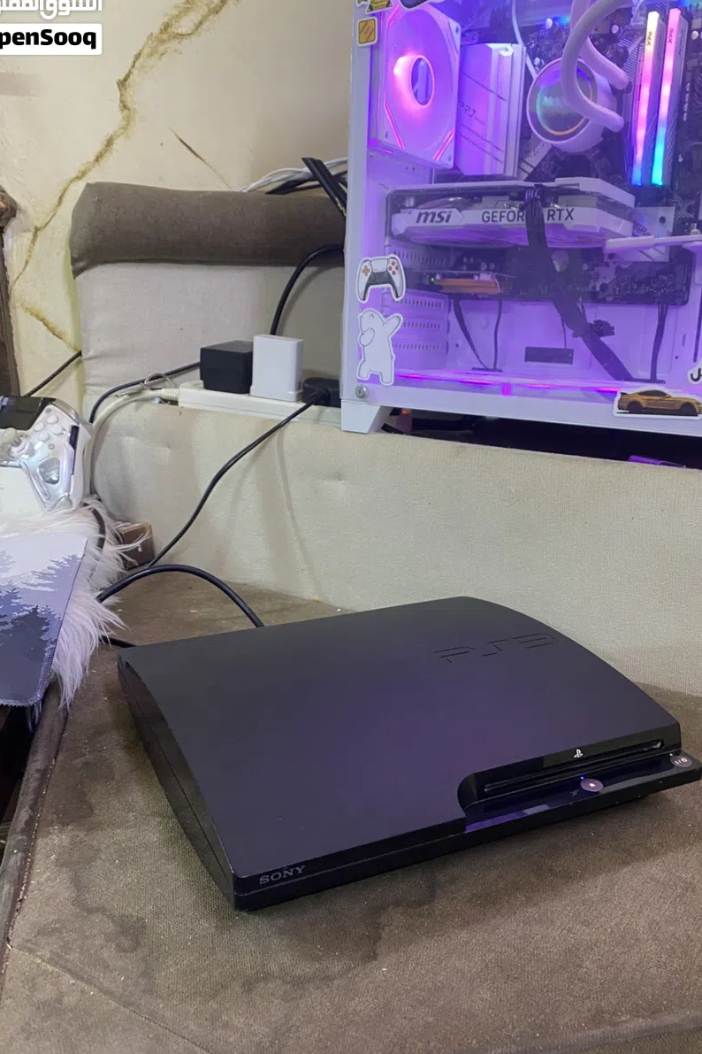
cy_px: 574
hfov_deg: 42.2
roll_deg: +0.4
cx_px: 405
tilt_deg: -18.0
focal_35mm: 31
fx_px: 907
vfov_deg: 60.2
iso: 400
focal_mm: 4.25
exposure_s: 1/33
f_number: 1.8
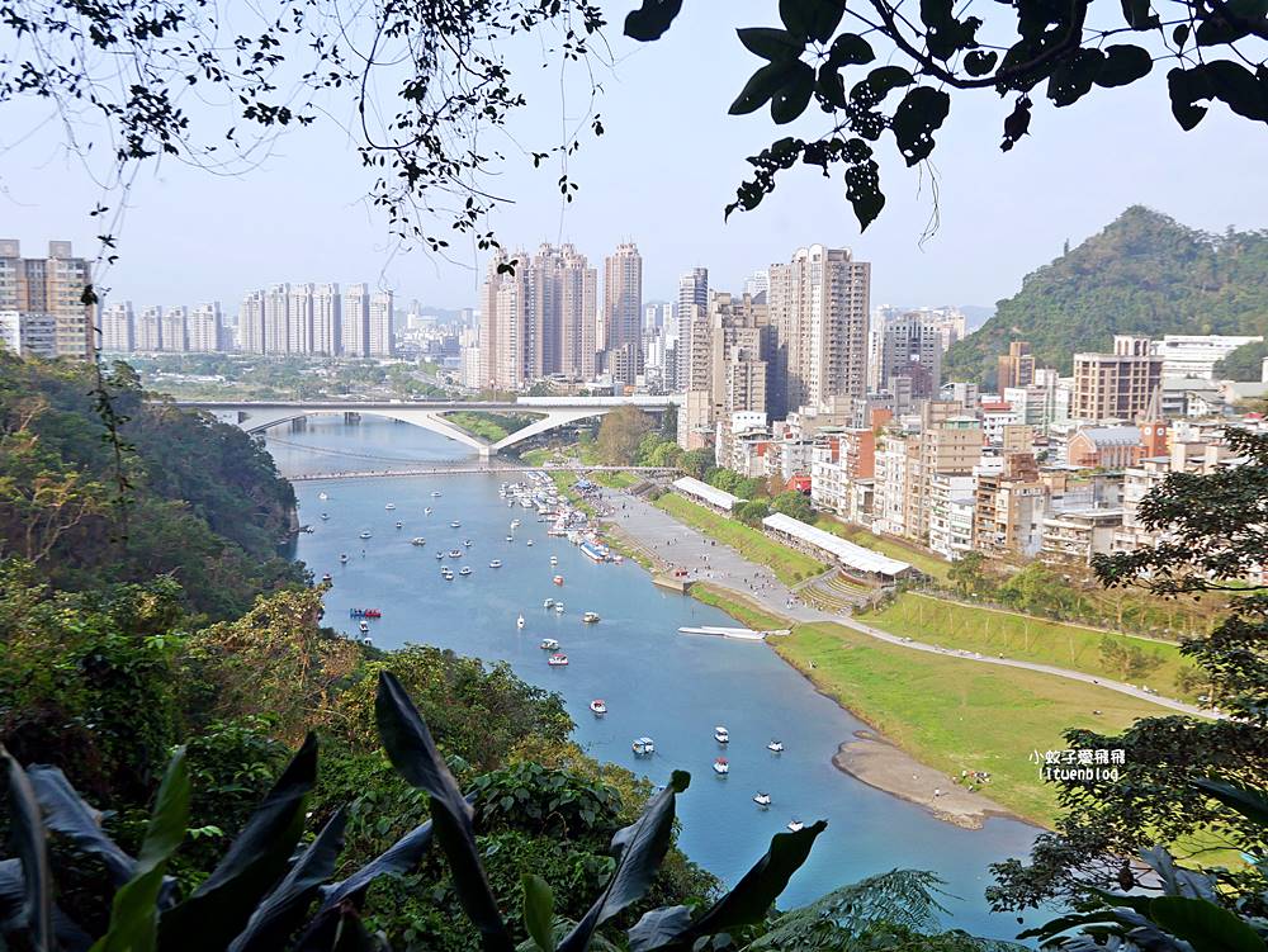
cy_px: 476
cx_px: 634
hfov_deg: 46.8
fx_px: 1466
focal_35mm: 40
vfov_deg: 36.0
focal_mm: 20
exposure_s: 1/500
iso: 200
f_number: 5
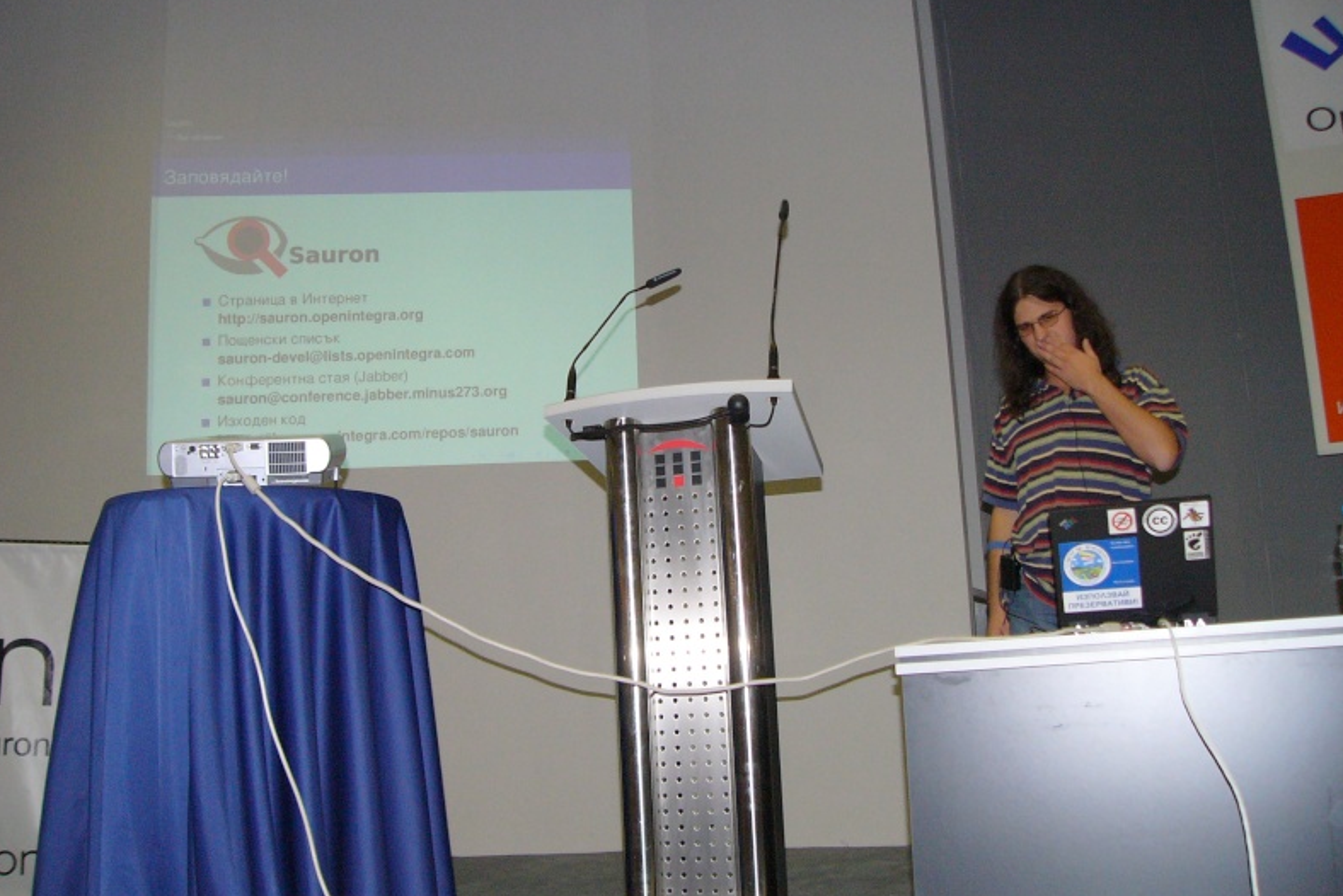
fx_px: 1418
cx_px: 678
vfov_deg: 35.0
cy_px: 390
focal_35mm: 38
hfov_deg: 50.7
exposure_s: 1/80
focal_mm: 6
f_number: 2.8
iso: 200
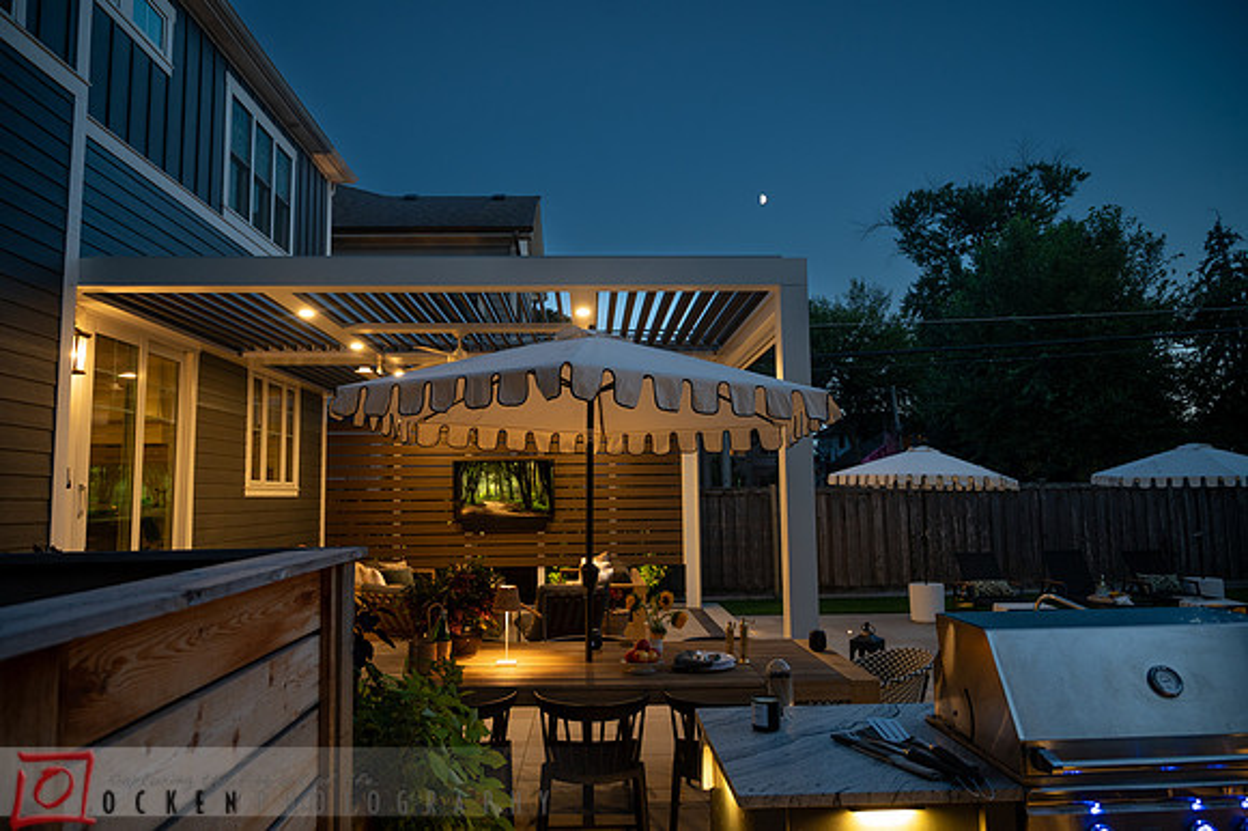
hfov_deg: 73.8
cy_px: 416
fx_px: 831
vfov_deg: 53.1
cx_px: 624
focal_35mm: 24
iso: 800
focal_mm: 24
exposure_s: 1/30
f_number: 4
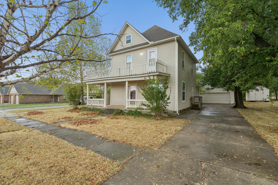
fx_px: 124
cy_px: 92
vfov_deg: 73.7
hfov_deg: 96.7
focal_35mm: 16
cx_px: 139
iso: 200
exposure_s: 1/40
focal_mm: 16
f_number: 8
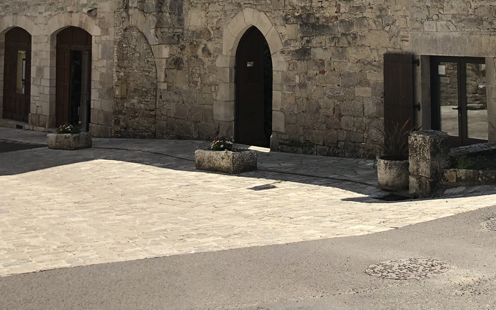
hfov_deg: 31.9
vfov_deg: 19.3
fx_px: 851
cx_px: 370
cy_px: -70
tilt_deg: +6.5
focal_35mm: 63
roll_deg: +1.0
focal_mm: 4
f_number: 1.8
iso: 20
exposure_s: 1/2825
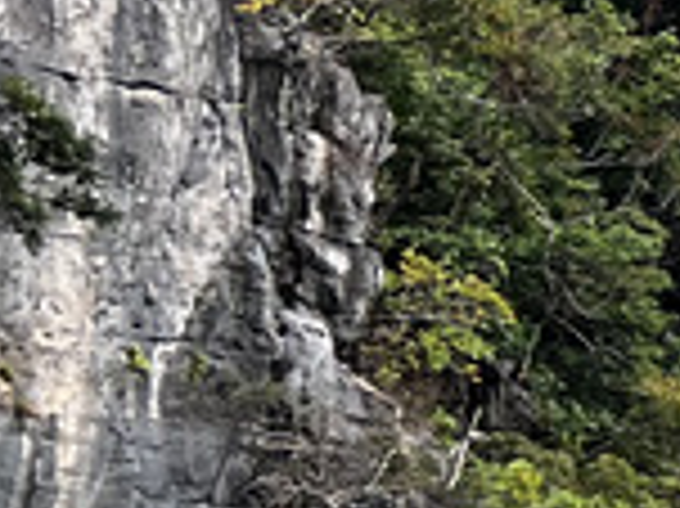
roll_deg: +1.1
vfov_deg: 7.2
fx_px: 4063
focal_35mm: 207
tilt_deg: +5.9
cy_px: 256
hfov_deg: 7.4
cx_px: 2571
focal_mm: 5.7
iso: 50
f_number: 1.5
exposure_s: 1/243
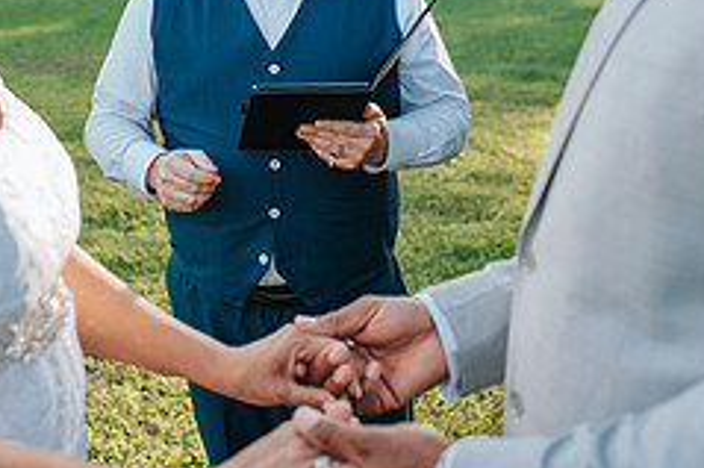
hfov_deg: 30.5
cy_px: 9
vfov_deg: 20.0
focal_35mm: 66
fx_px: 1290
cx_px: 289
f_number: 3.2
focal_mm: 35
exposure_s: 1/1250
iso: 800
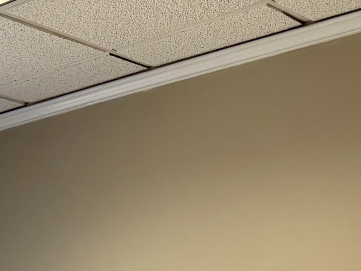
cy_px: 492
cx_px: -149
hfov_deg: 17.6
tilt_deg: -3.0
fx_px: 1064
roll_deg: +0.5
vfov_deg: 13.1
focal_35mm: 102
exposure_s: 1/60
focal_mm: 6.76
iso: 125
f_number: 1.78
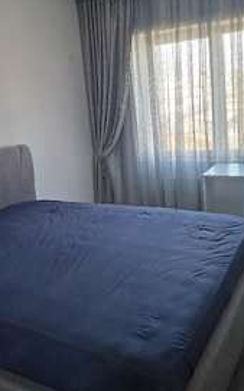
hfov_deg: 35.3
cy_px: 167
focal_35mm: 36
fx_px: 384
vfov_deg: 53.8
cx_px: 123
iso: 125
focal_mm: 6.4
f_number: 1.8
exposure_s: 1/100
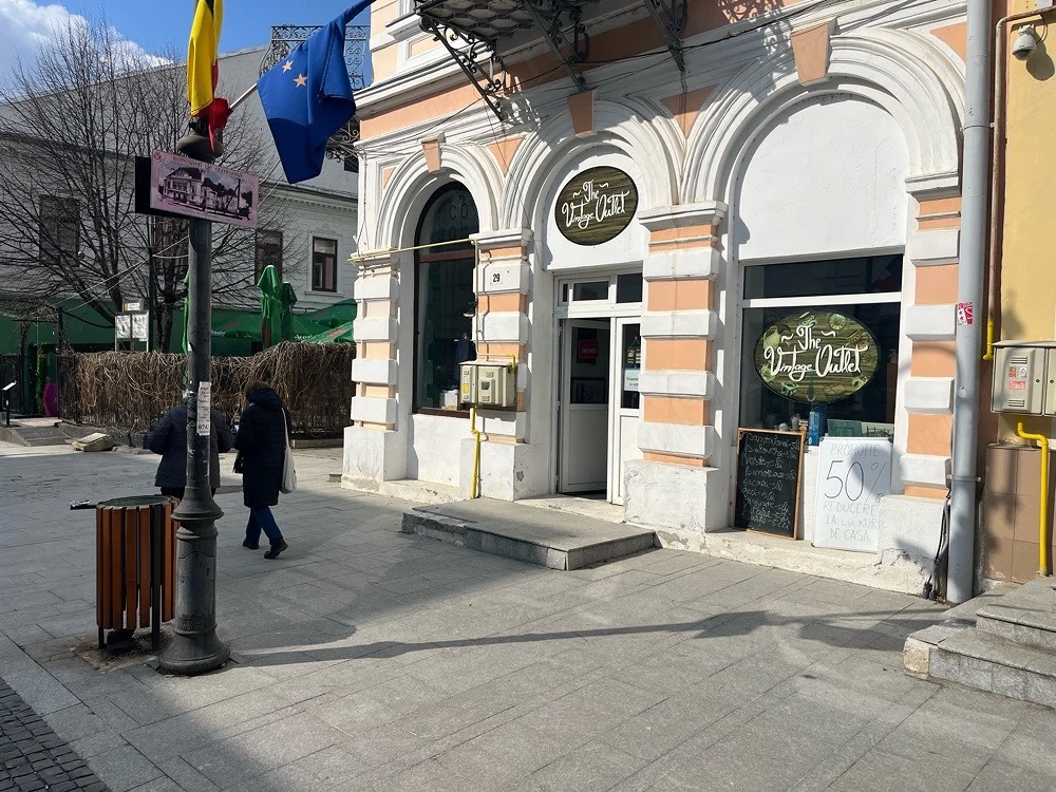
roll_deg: -1.3
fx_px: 793
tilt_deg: -2.1
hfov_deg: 67.3
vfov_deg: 53.1
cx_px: 528
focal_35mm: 26
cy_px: 396
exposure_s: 1/6494
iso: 50
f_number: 1.6
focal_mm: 5.1
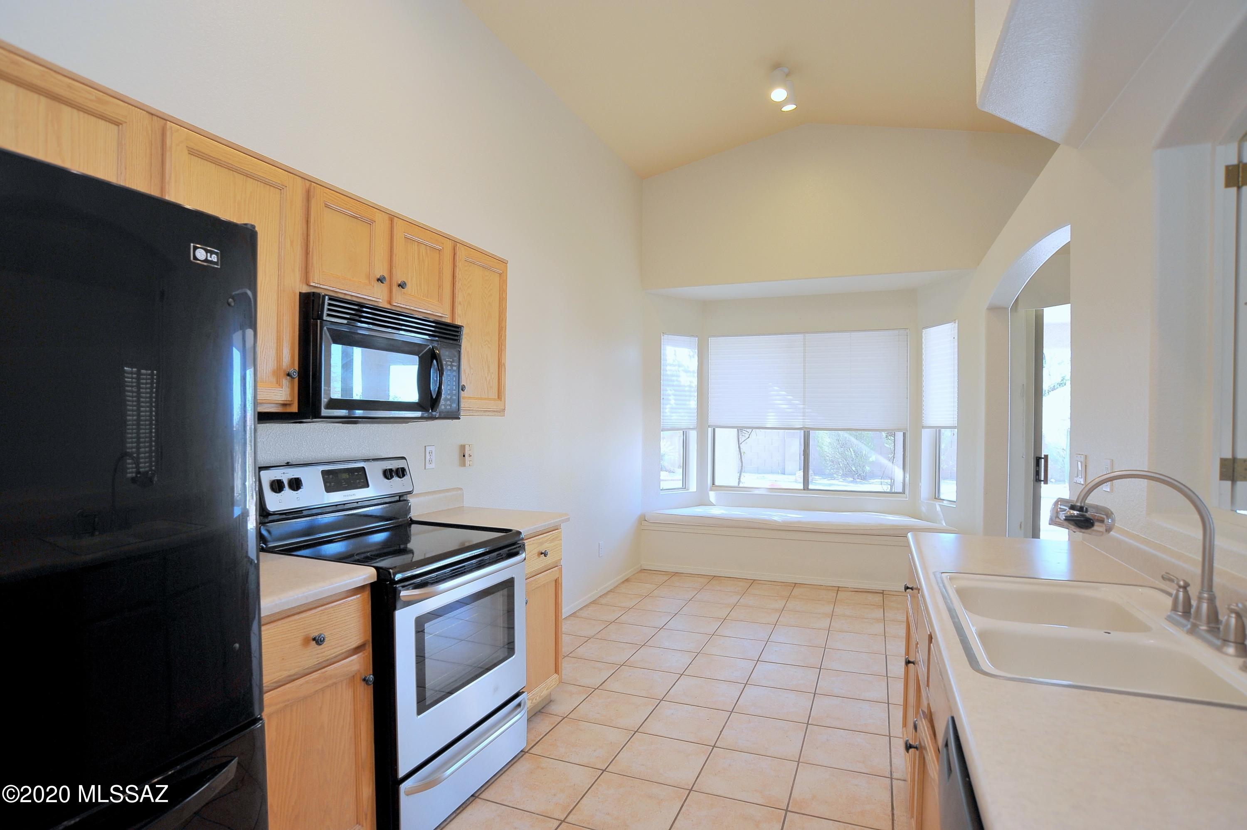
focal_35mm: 18
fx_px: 623
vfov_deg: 67.3
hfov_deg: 90.0
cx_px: 624
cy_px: 415
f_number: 8
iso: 640
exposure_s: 1/30
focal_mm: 18
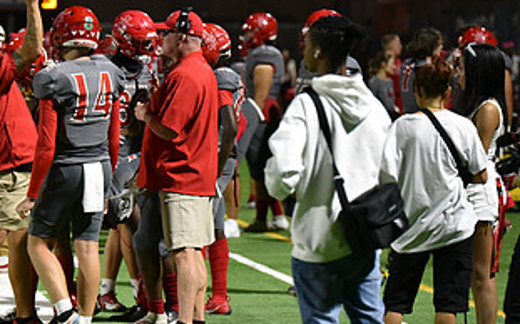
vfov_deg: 5.1
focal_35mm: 257
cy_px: 98
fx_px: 3640
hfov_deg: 8.2
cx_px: 82
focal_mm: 135
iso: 11400
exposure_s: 1/1000
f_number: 2.8
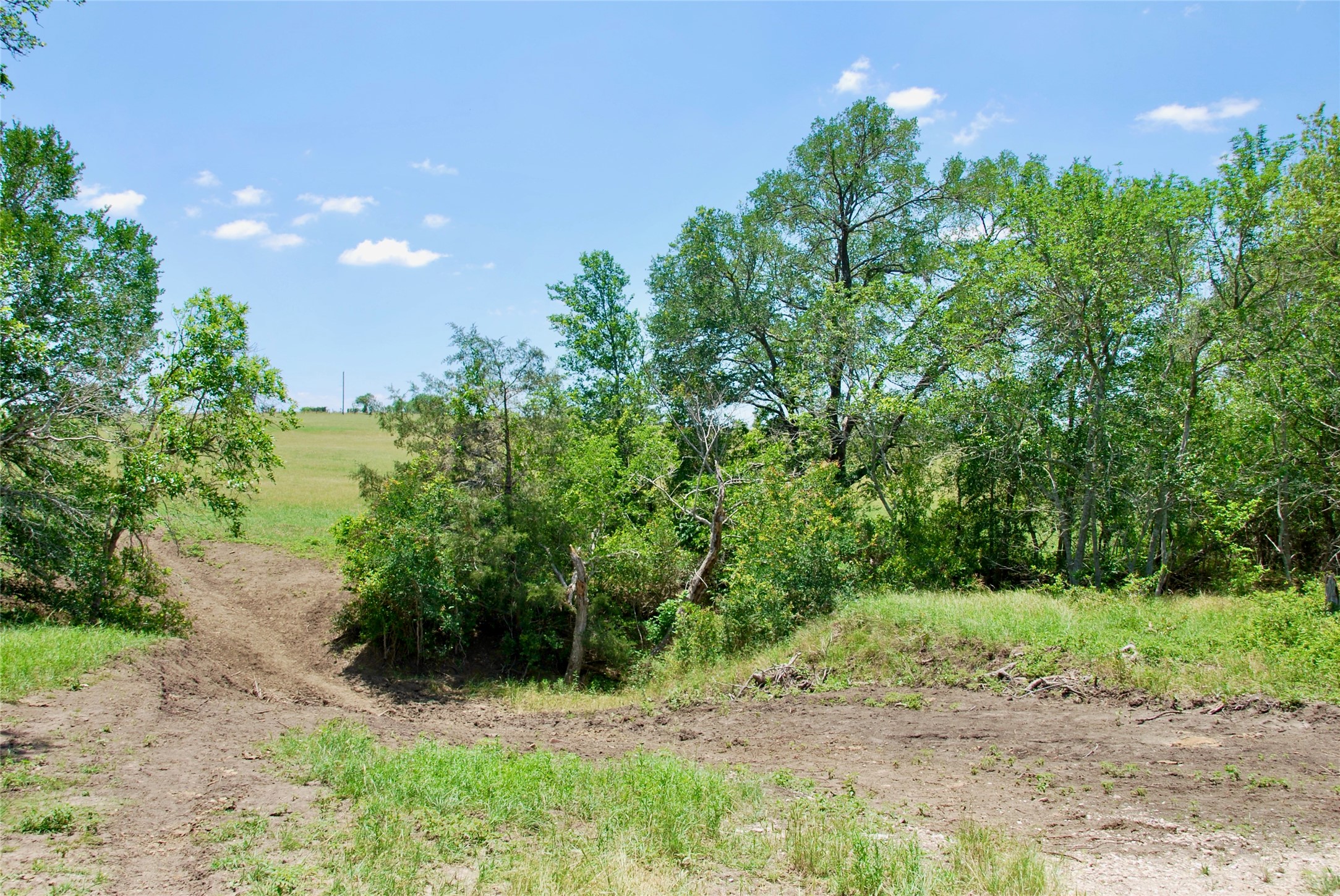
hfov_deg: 51.2
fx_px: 1397
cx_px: 670
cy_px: 448
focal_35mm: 38
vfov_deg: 35.6
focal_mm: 25
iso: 100
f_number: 7.1
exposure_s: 1/200
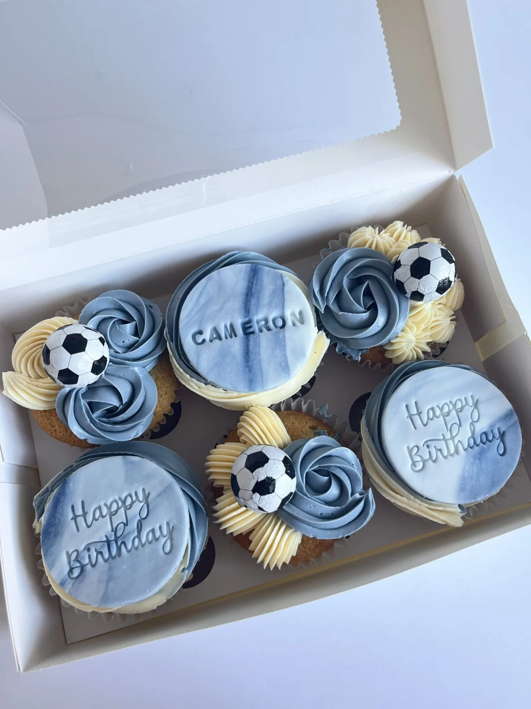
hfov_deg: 53.1
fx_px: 532
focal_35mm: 26
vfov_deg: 67.3
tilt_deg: -74.5
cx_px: 266
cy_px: 354
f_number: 1.6
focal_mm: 5.1
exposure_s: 1/121
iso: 100
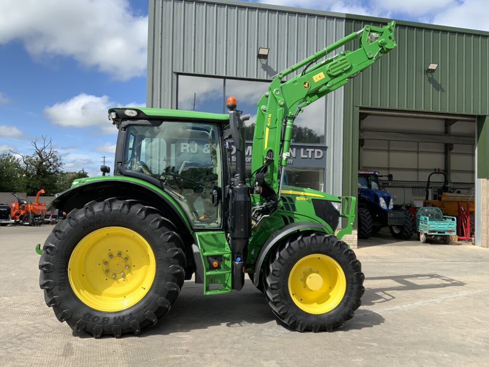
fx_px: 410
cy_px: 184
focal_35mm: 29
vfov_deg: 48.2
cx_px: 244
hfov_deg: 61.7
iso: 16
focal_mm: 3
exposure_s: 1/1534
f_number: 1.8
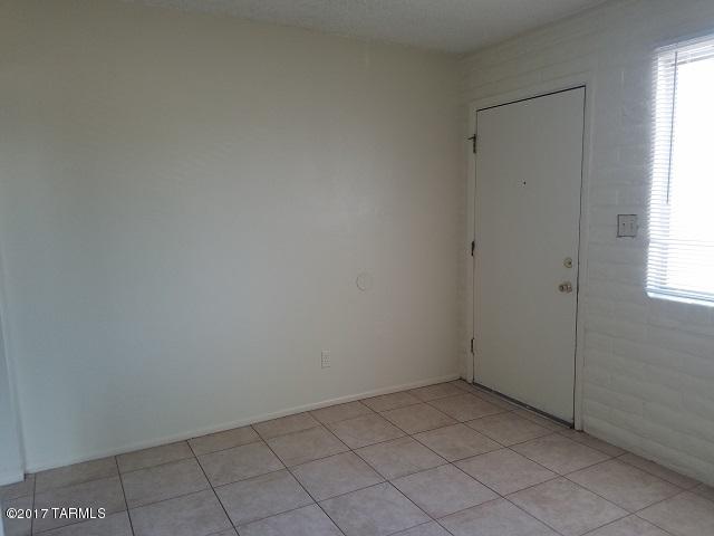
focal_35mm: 26
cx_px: 357
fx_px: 536
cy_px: 268
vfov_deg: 53.1
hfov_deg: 67.3
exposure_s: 1/60
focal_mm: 4.2
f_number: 1.7
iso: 100
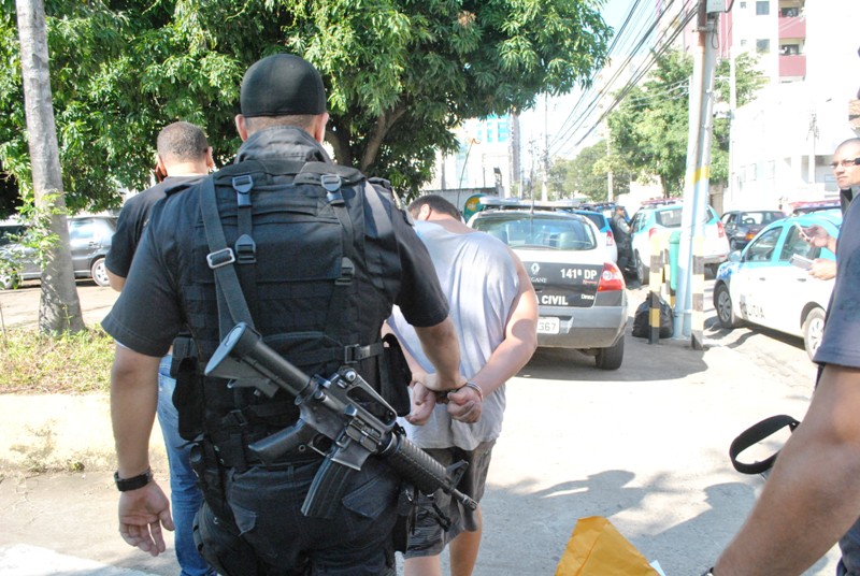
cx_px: 430
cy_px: 288
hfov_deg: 67.3
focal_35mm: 27
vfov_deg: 48.1
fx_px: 646
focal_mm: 18
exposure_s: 1/640
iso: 800
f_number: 5.6
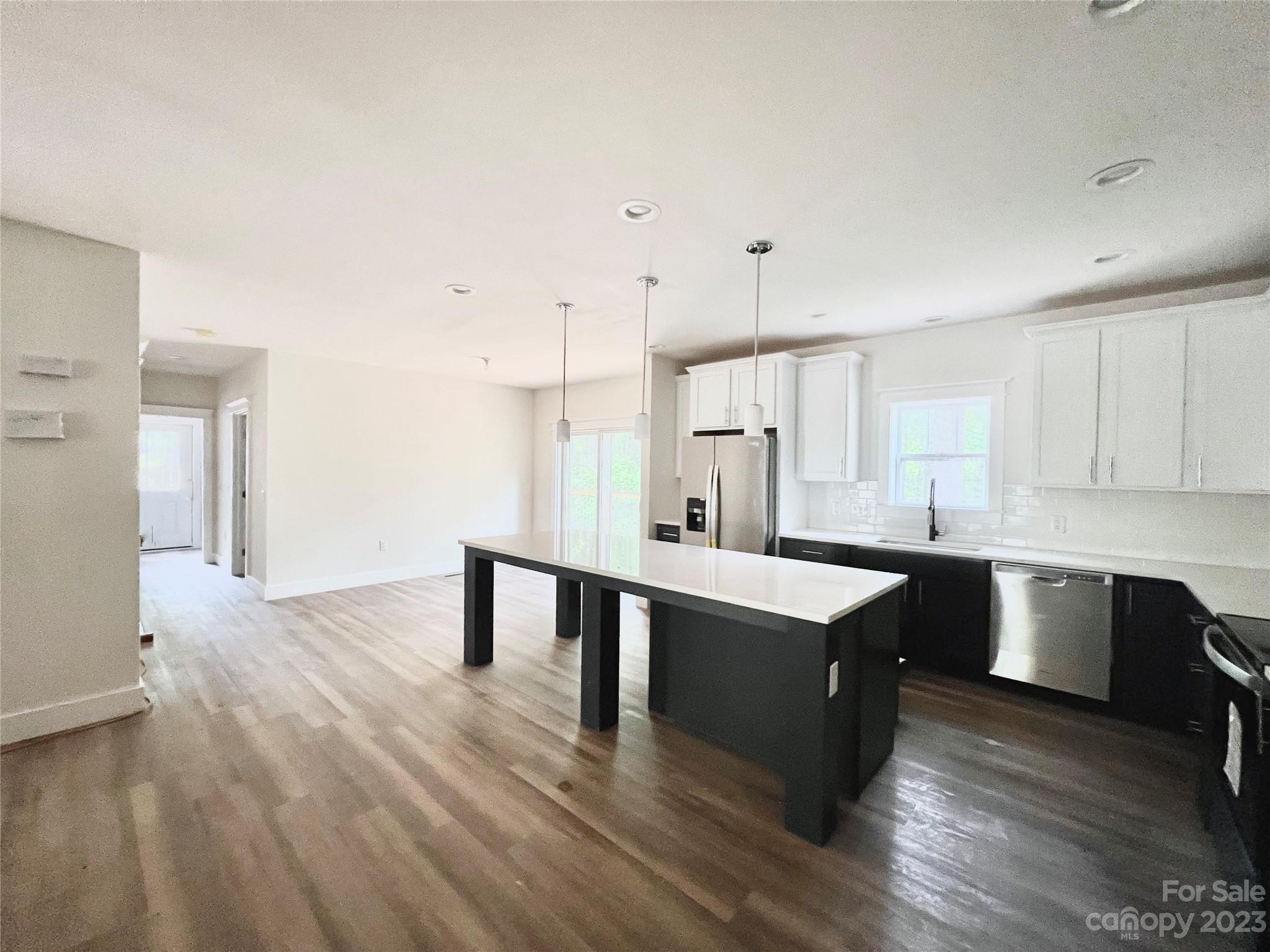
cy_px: 476
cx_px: 635
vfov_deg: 89.9
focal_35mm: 13
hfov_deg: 106.2
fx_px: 477
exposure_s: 1/60
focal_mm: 1.57
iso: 640
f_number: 1.8
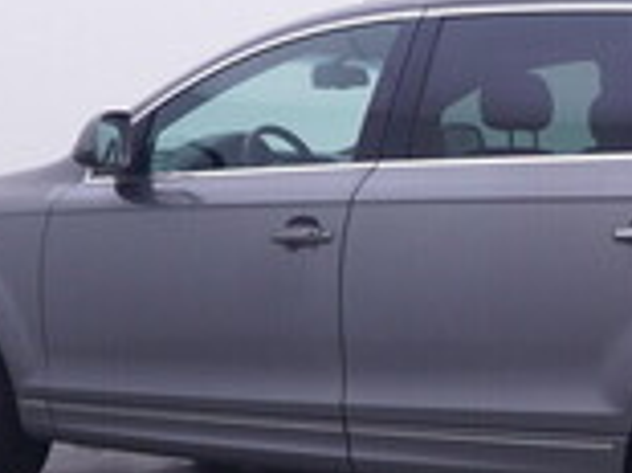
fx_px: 1399
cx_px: 536
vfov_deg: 19.2
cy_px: 234
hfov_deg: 24.9
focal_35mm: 77
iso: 200
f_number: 5
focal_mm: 15
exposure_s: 1/80
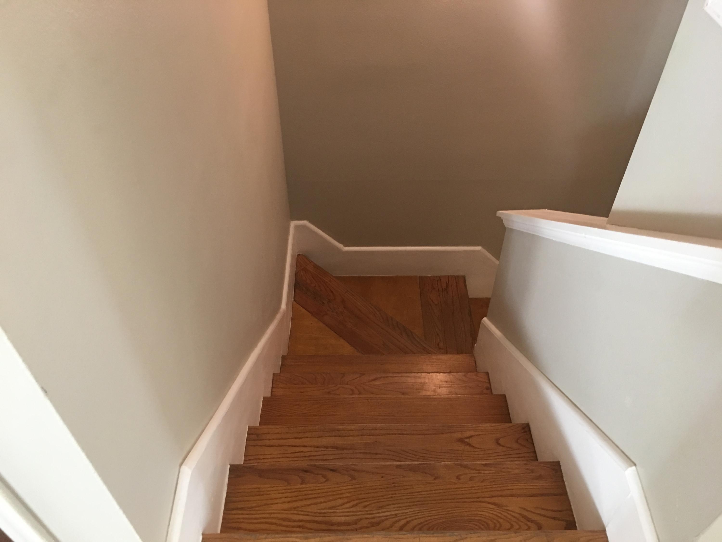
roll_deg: -0.5
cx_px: 361
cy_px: 271
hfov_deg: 61.7
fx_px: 605
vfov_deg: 48.2
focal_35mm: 29
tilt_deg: -43.9
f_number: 2.2
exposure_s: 1/8
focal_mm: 4.15
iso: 100
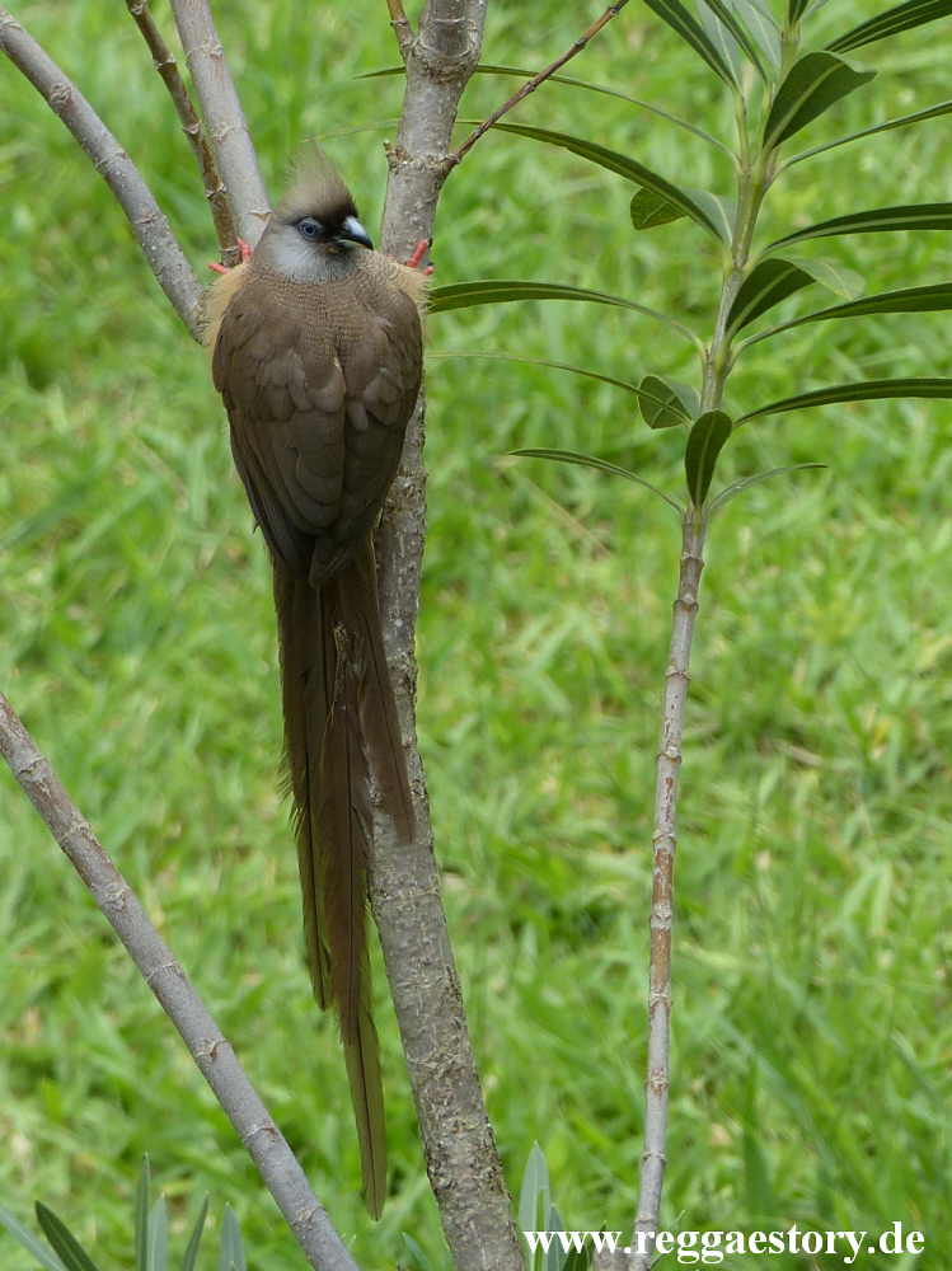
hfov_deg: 9.9
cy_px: 636
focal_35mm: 150
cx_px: 476
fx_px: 5505
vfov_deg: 13.2
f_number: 3.5
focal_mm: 27
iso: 100
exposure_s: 1/160
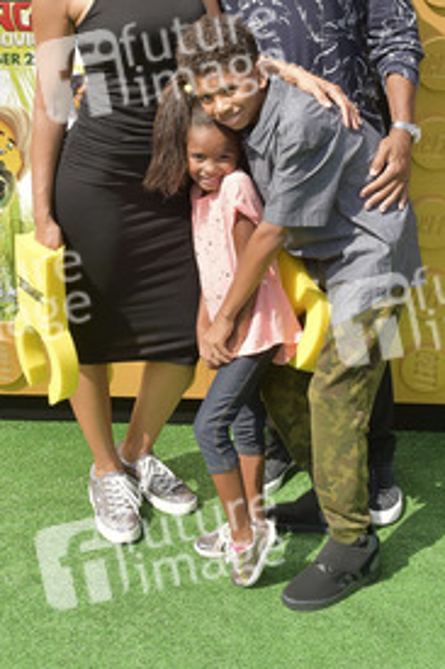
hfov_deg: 26.4
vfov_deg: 38.1
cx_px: 232
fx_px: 947
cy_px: 187
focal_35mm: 51
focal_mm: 35
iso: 200
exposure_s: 1/320
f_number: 6.3
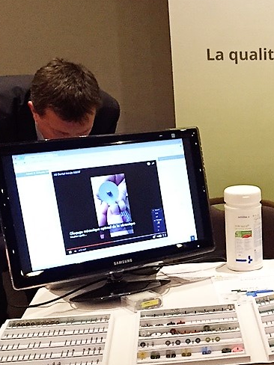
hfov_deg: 18.2
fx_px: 802
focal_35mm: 76
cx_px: 348
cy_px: 240
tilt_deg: -14.5
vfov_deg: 25.5
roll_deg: -0.2
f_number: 2.2
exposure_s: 1/30
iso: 160
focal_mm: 4.15
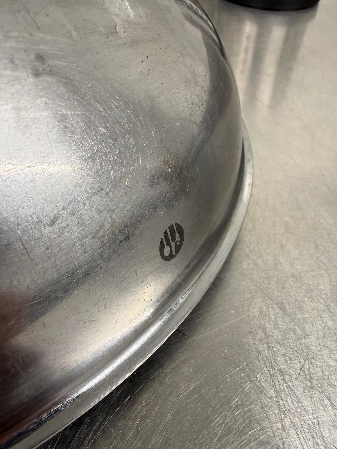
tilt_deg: -47.2
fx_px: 312
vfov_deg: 71.6
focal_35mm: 24
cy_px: 224
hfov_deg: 56.8
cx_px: 168
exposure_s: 1/100
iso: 200
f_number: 2.2
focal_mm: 2.22
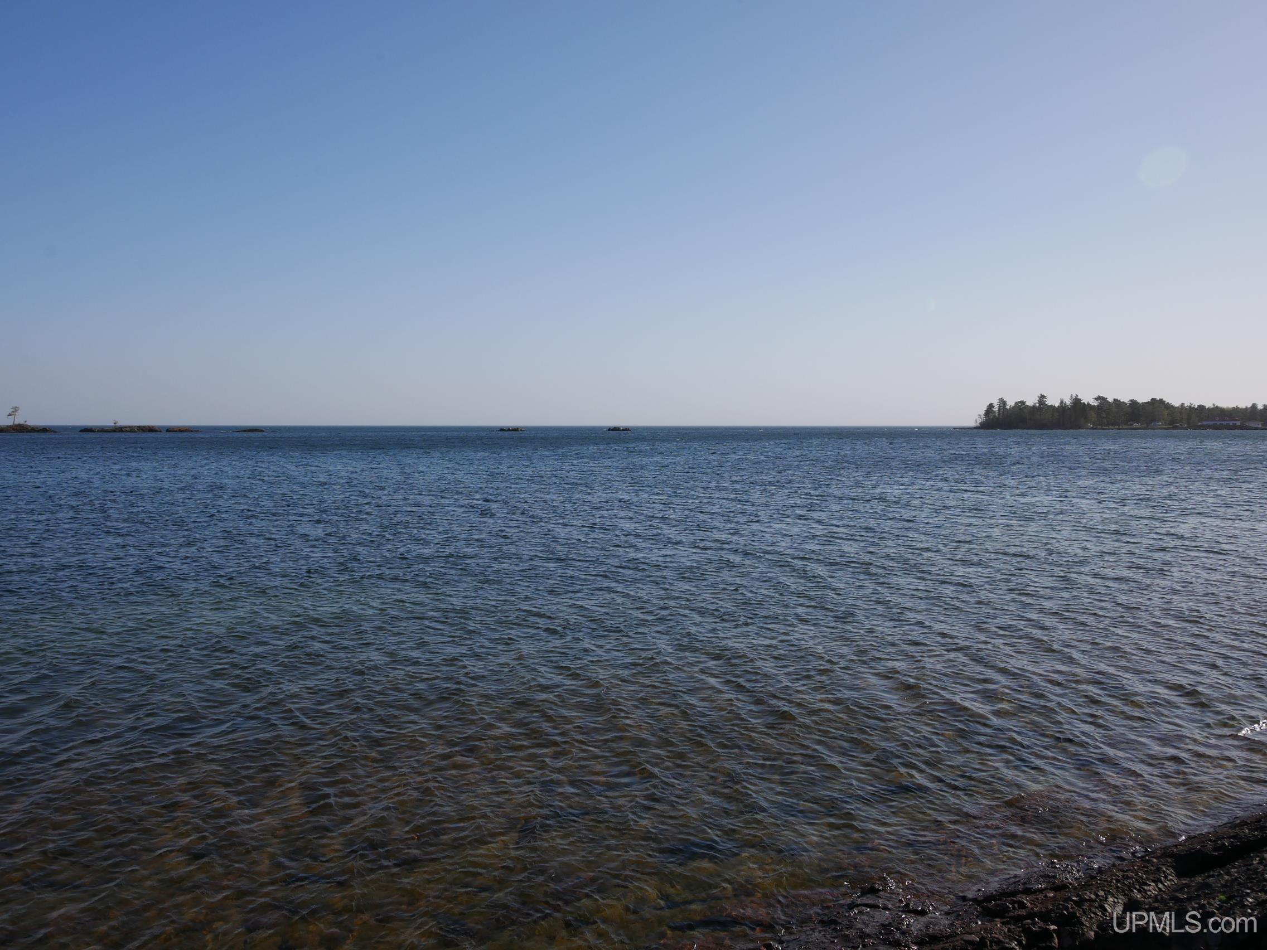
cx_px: 634
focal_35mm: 28
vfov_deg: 49.7
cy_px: 475
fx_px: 1025
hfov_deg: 63.4
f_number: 9
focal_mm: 14
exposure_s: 1/500
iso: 200
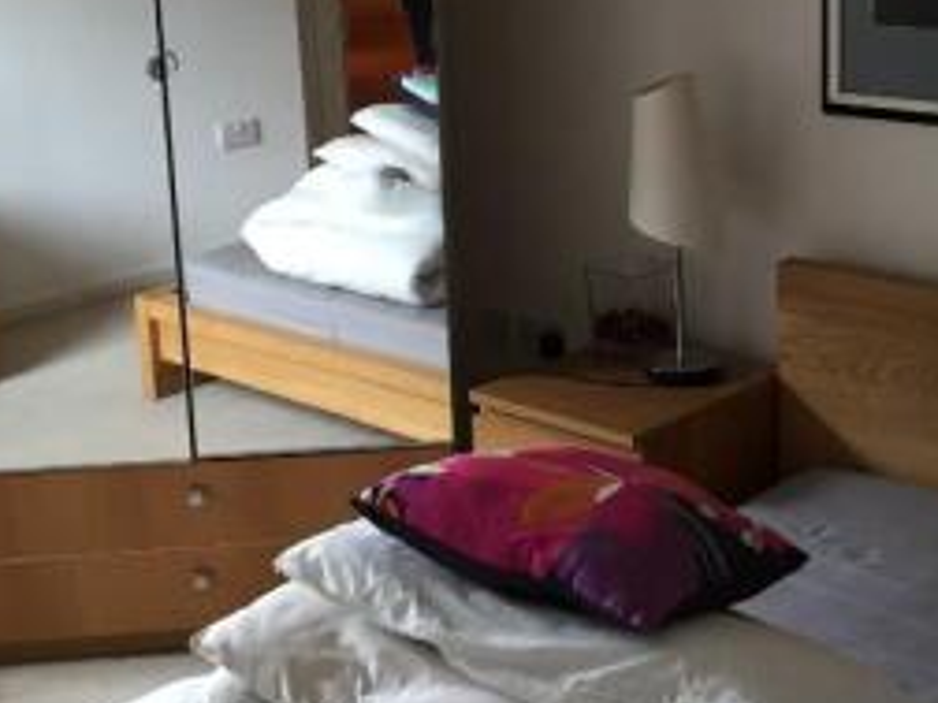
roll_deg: +0.1
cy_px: 229
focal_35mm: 67
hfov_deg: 28.9
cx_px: 571
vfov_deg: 21.8
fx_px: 1816
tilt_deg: -10.1
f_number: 2.2
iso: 100
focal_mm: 4.15
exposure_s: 1/33
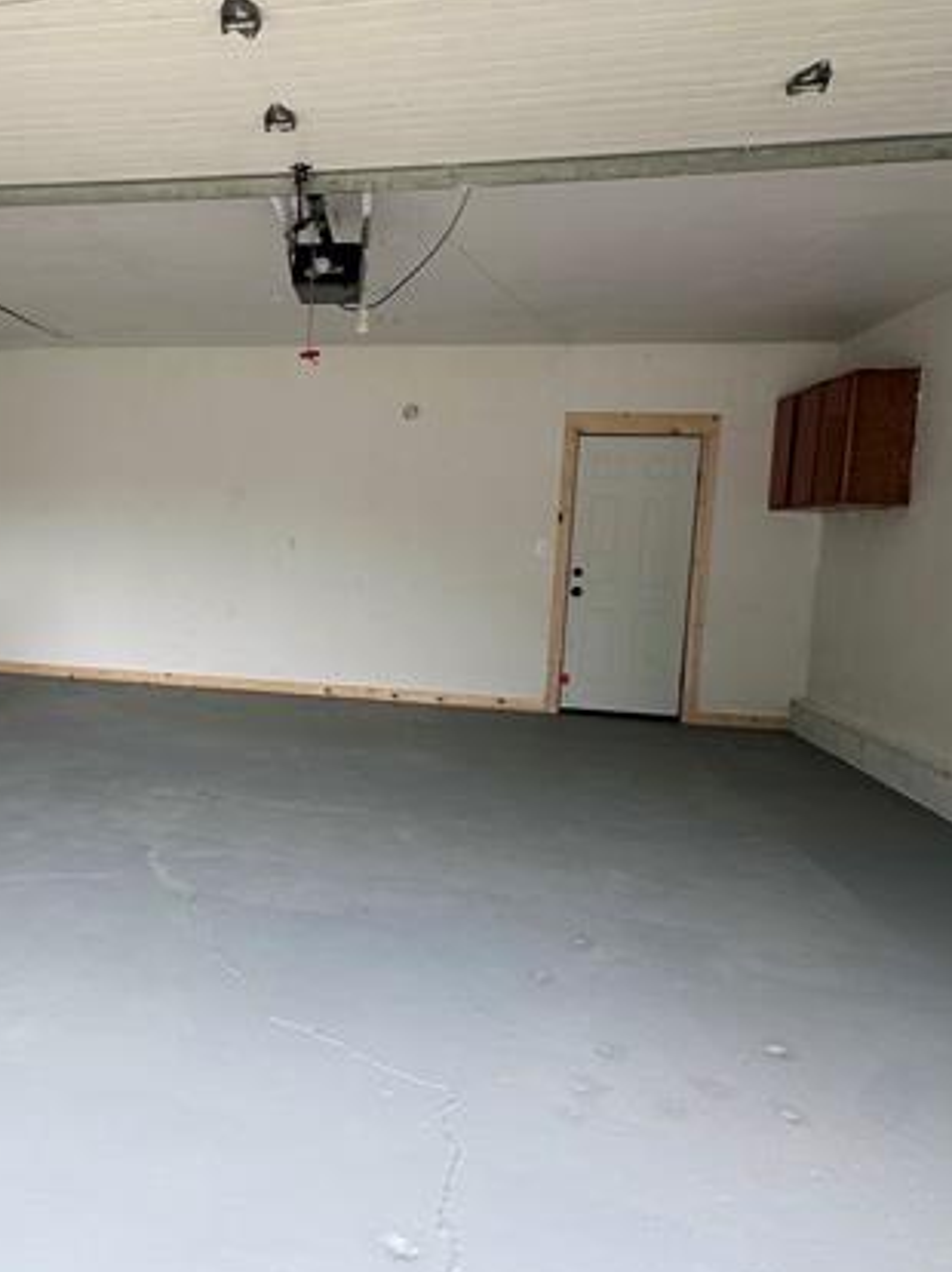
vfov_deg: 67.3
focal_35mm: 26
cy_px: 624
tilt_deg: -5.0
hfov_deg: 50.0
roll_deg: -3.4
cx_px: 197
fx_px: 954
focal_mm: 2.22
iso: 64
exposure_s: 1/99
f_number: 2.2
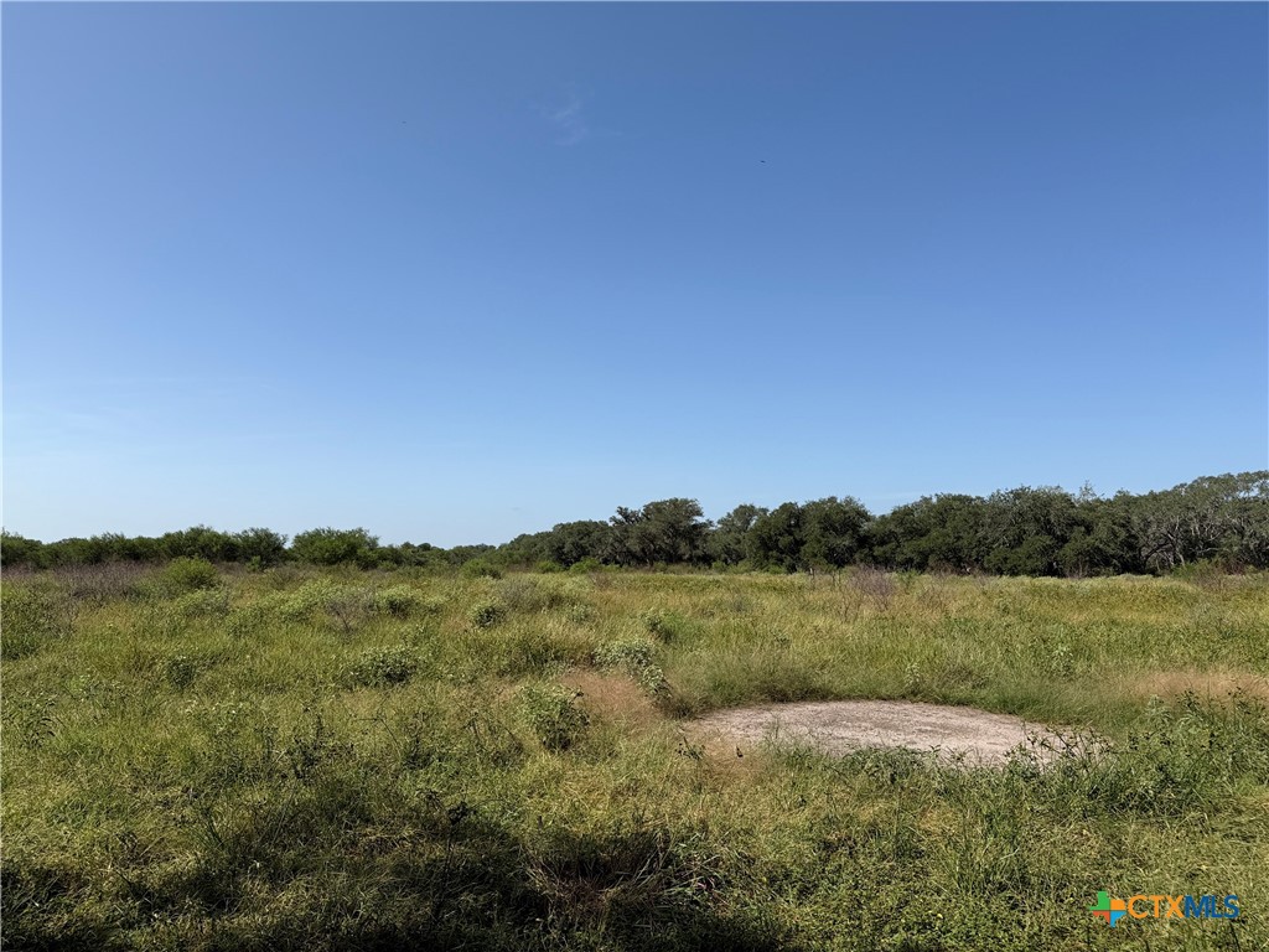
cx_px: 634
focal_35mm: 24
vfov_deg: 56.8
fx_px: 880
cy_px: 476
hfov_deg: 71.6
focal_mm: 6.76
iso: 80
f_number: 1.78
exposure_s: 1/6173
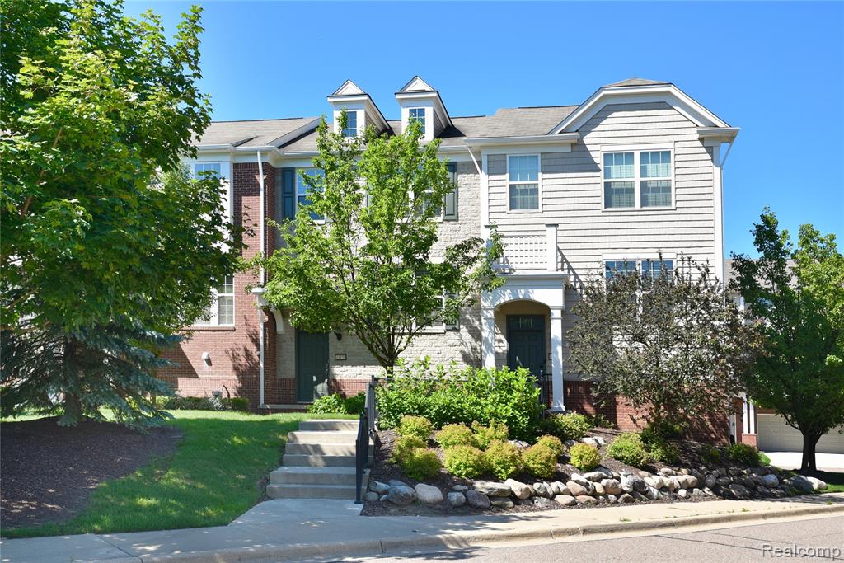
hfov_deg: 60.3
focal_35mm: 31
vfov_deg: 42.3
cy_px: 282
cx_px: 422
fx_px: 727
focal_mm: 31
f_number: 8
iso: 100
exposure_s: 1/200
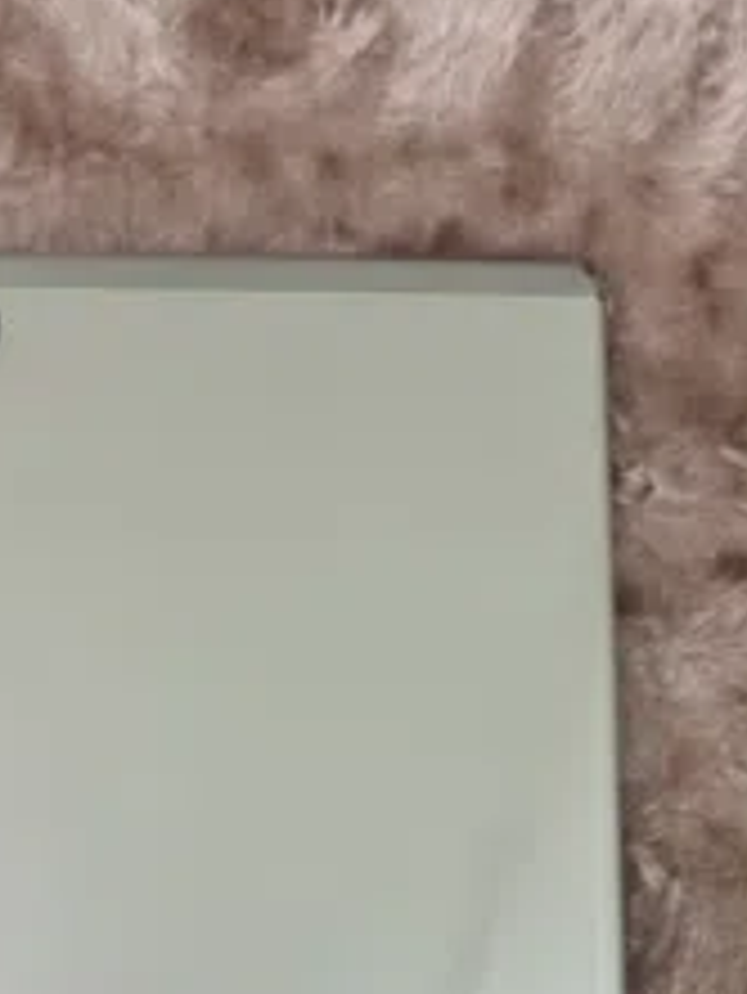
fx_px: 1351
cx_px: 220
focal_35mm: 47
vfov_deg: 38.1
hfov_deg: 30.6
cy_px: 864
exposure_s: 1/50
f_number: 1.5
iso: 160
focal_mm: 5.7
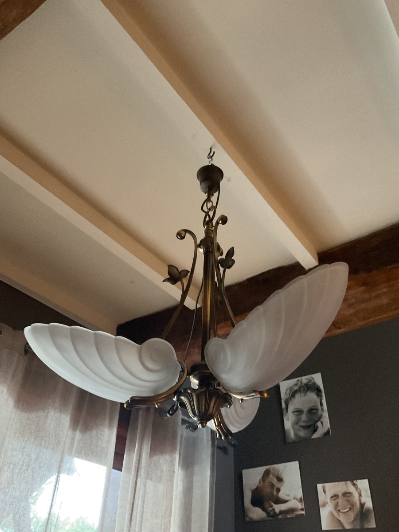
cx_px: 200
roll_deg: -2.2
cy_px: 266
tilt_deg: +38.4
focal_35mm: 29
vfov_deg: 61.7
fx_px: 446
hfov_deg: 48.2
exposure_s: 1/30
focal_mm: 3
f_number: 1.8
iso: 400
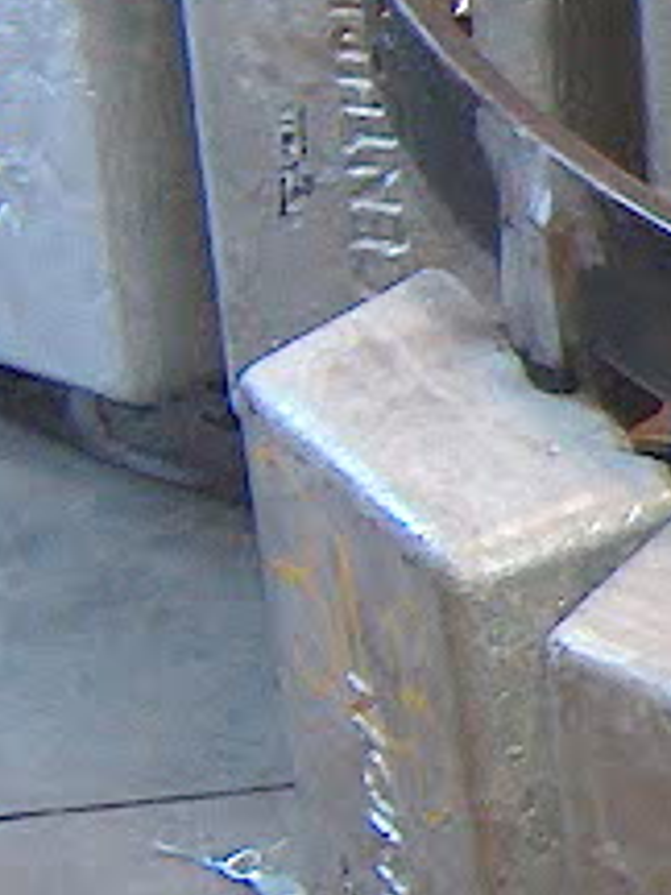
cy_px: 667
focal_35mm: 222
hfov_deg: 5.9
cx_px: 2448
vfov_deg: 8.9
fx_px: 5738
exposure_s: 1/60
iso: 100
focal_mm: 7.6
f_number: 2.8
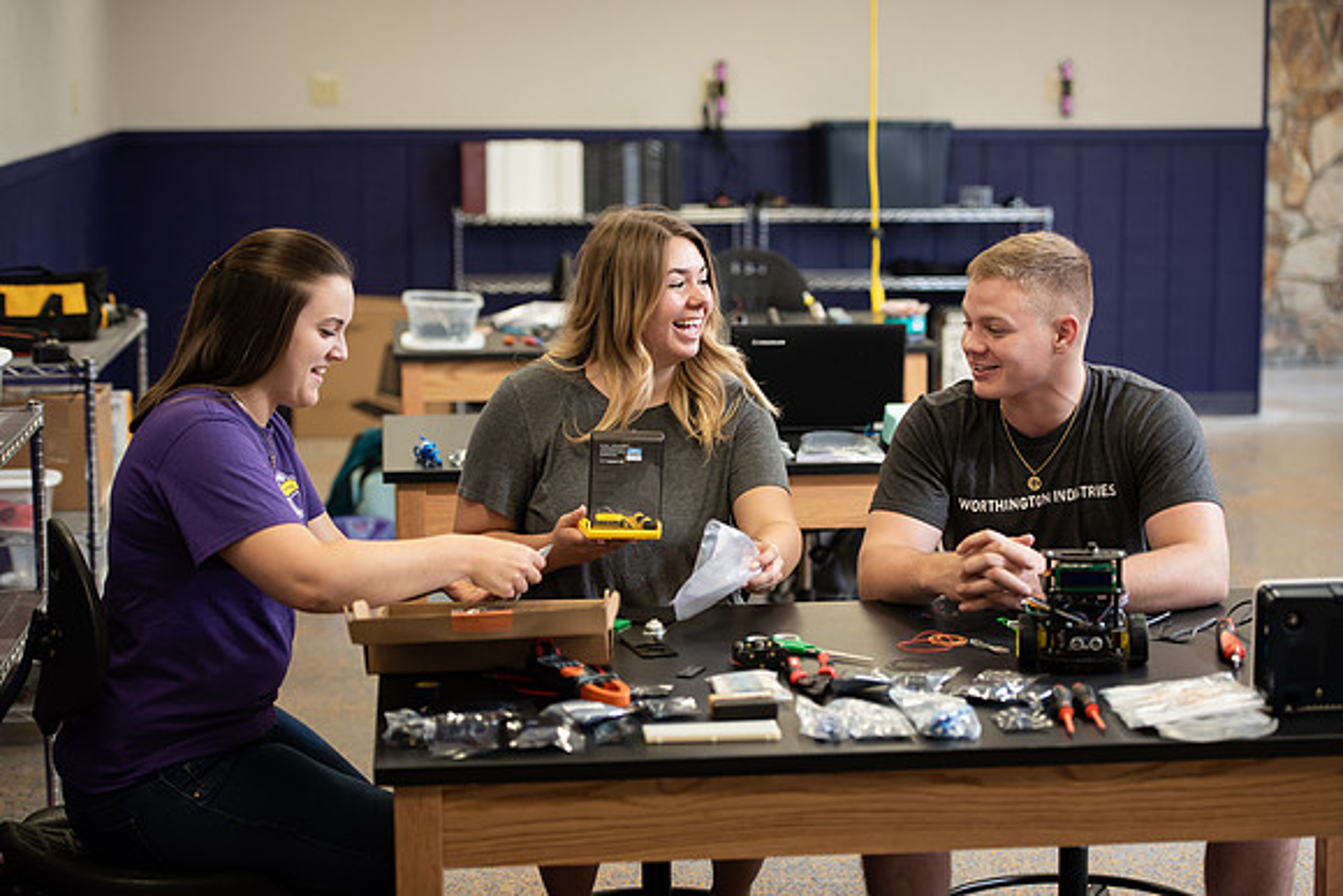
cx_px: 672
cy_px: 448
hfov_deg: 25.4
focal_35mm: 80
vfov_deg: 17.1
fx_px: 2985
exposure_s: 1/200
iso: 800
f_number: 3.2
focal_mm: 80
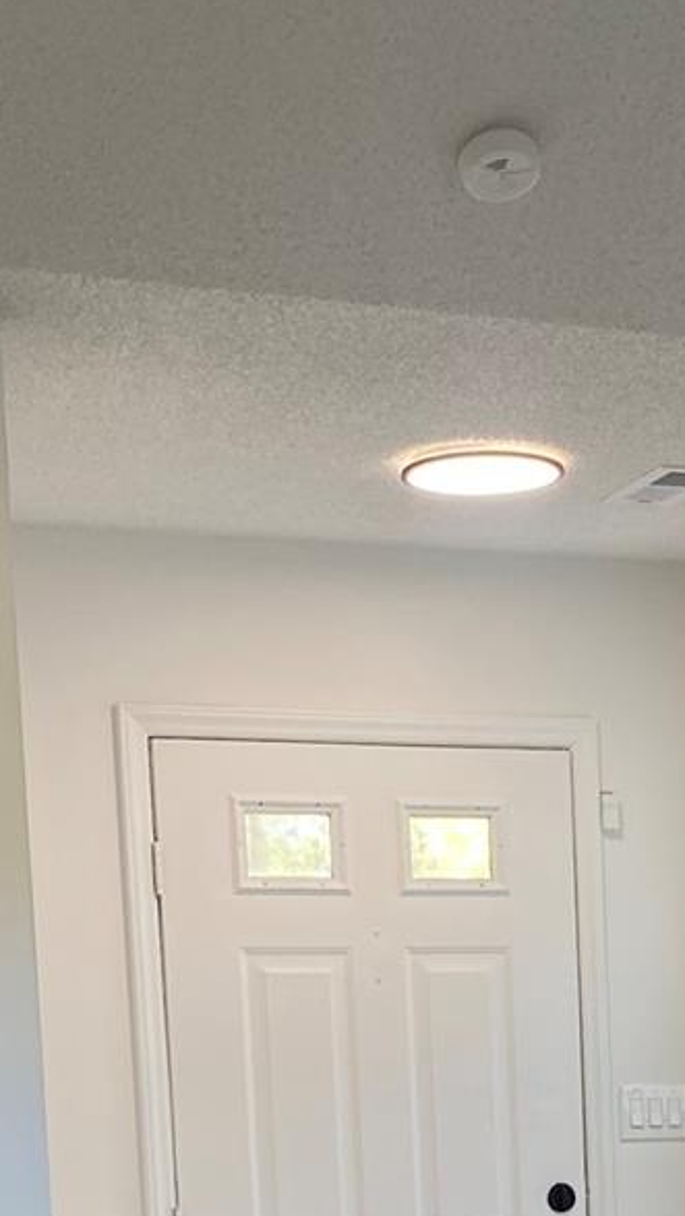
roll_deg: +3.0
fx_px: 2388
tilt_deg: -3.4
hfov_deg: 16.1
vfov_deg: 26.8
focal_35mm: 74
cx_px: 646
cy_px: 1264
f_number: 1.8
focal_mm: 4.25
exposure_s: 1/121
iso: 100
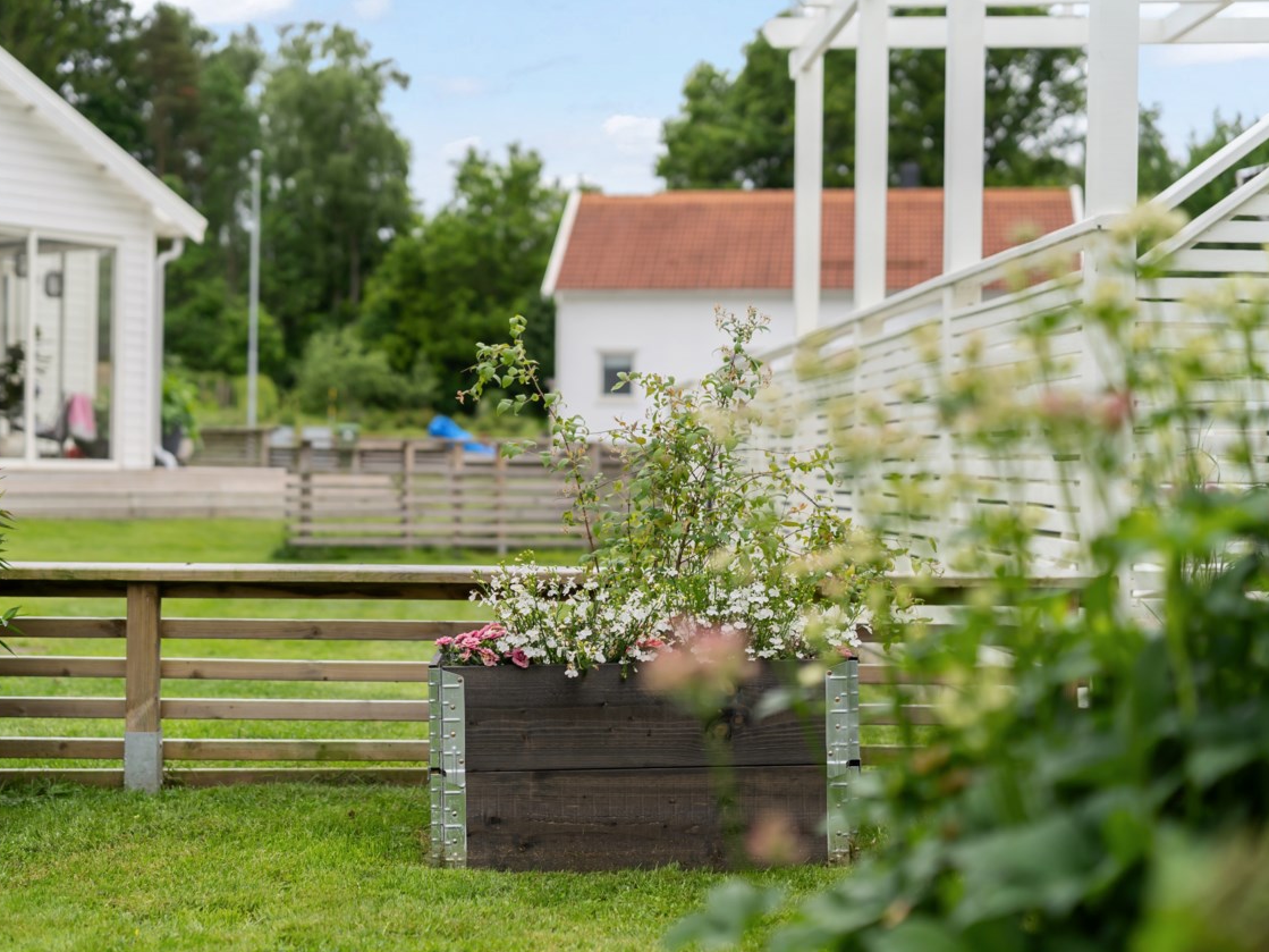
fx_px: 2016
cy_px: 483
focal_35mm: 55
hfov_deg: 34.9
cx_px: 564
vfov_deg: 26.6
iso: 400
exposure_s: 1/2500
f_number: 2.5
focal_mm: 50
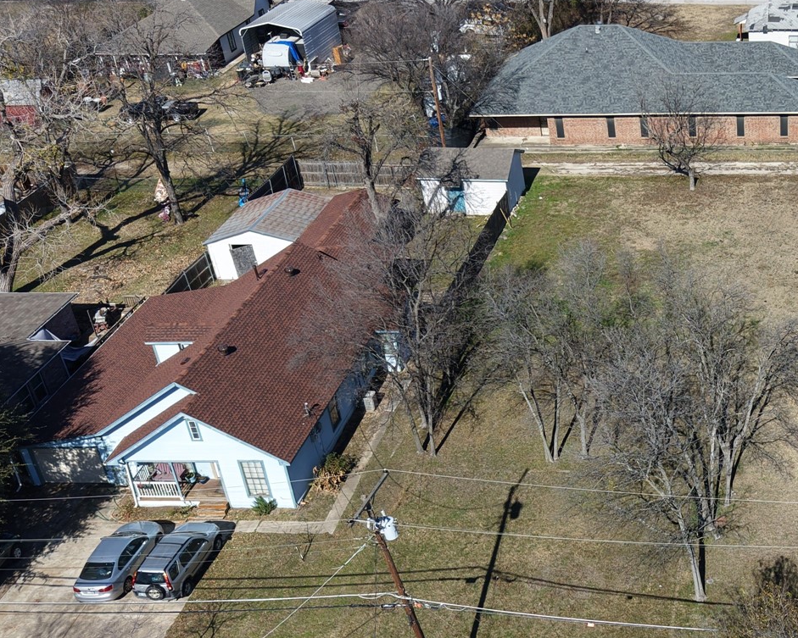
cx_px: 772
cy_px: 369
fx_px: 1205
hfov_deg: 33.9
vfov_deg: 29.6
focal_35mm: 51
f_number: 1.8
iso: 160
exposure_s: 1/4000
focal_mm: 8.67
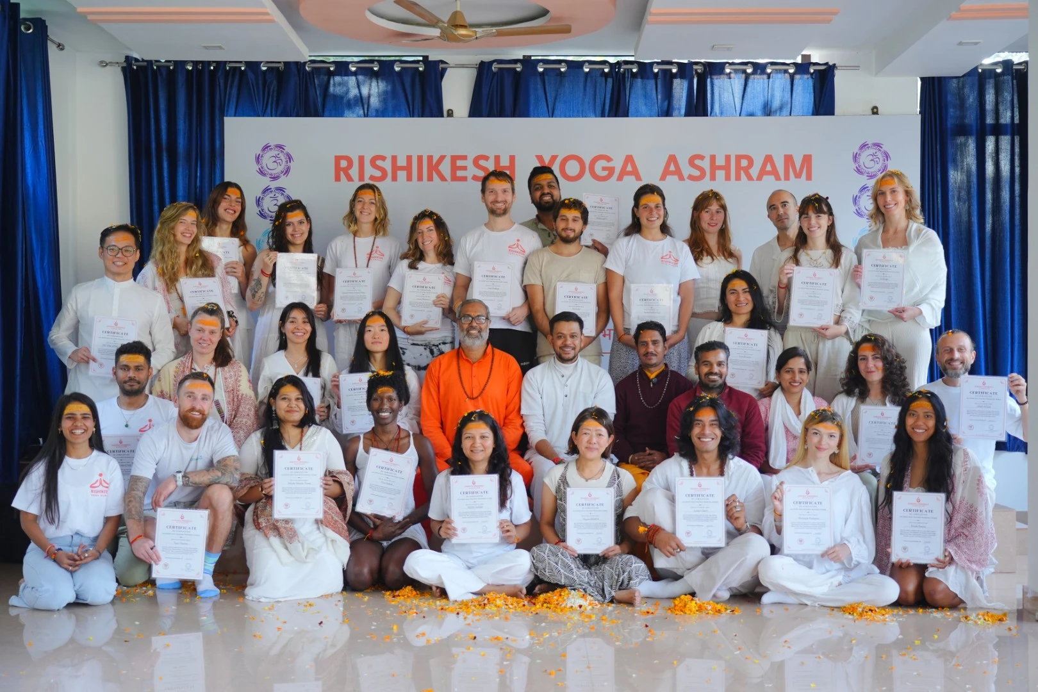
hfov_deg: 41.1
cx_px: 519
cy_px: 346
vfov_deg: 28.1
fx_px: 1384
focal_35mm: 48
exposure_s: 1/60
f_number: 4
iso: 800
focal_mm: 48
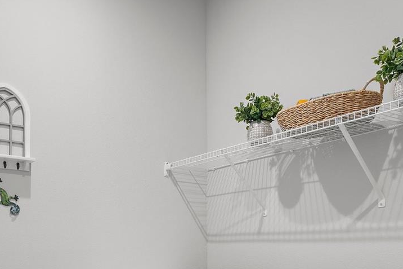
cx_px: 146
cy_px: 250
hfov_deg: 50.1
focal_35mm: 38
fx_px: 425
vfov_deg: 33.0
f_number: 8
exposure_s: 1/4
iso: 400
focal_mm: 17
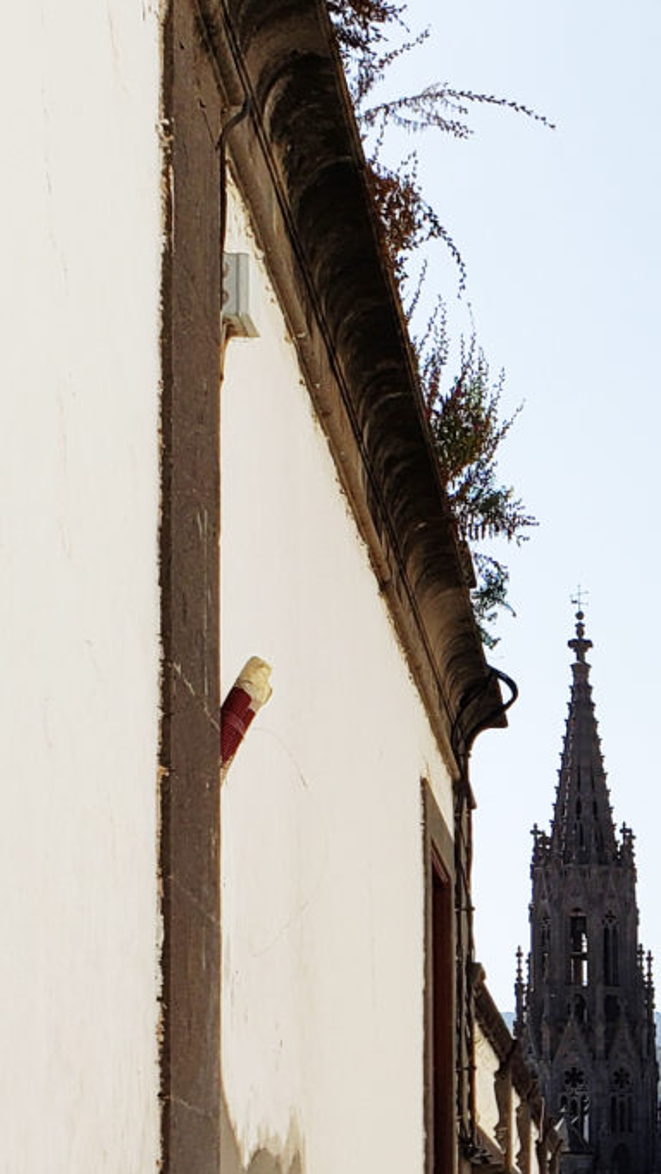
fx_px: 2647
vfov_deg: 24.1
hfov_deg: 13.5
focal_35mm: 85
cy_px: 1122
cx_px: 978
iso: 50
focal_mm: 4.3
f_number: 2.4
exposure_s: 1/1764
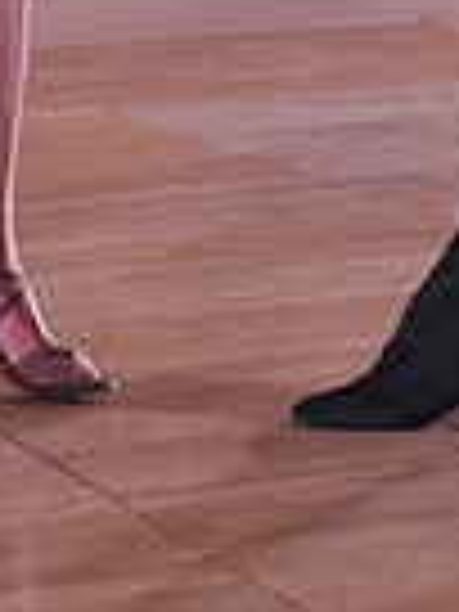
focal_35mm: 246
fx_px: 4349
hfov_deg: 6.0
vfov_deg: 7.8
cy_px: -486
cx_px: 209
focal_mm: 60
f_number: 4
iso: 2000
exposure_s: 1/400
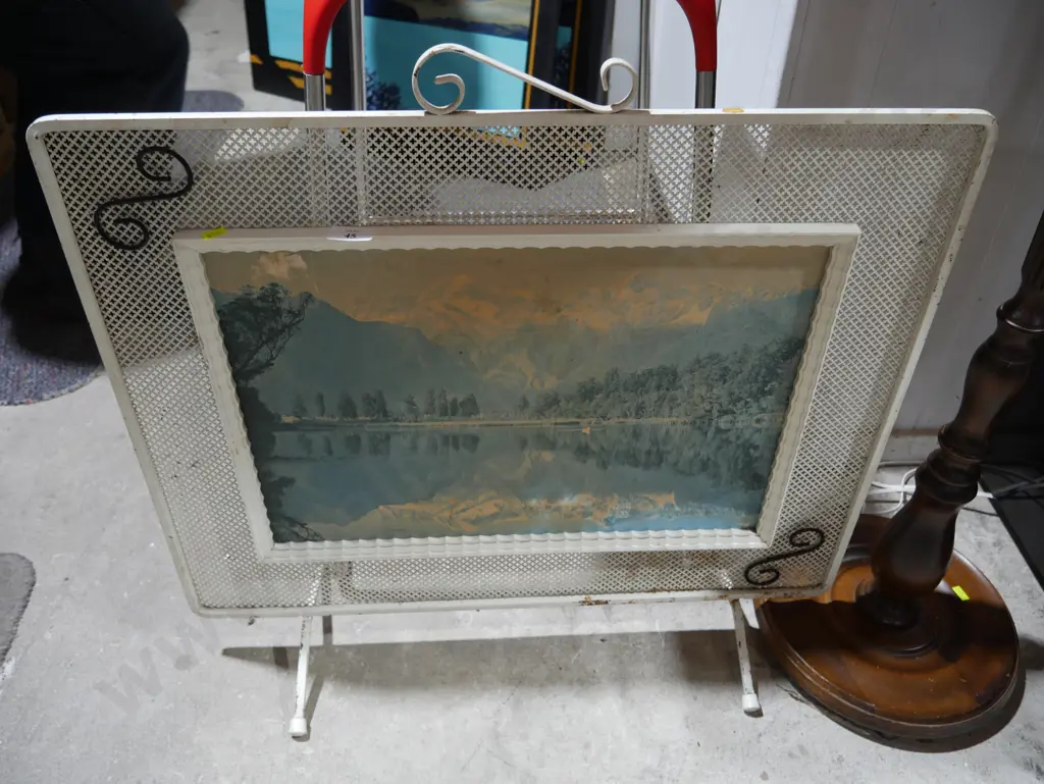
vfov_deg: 49.8
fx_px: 845
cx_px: 522
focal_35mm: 28
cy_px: 392
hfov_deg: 63.4
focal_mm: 14
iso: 320
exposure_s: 1/60
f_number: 3.5
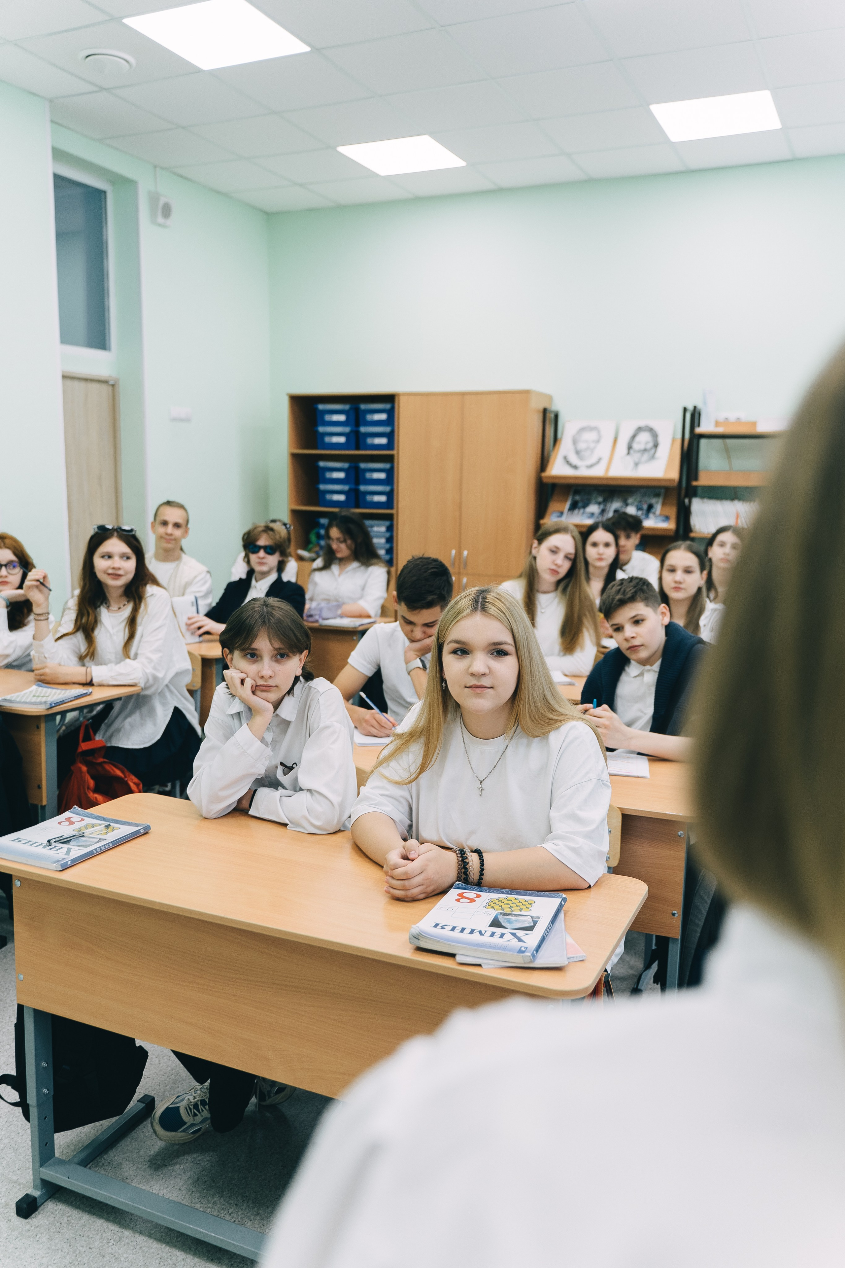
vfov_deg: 65.5
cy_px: 634
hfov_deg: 46.4
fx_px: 986
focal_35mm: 28
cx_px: 422
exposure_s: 1/100
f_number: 2.8
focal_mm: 28
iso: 320
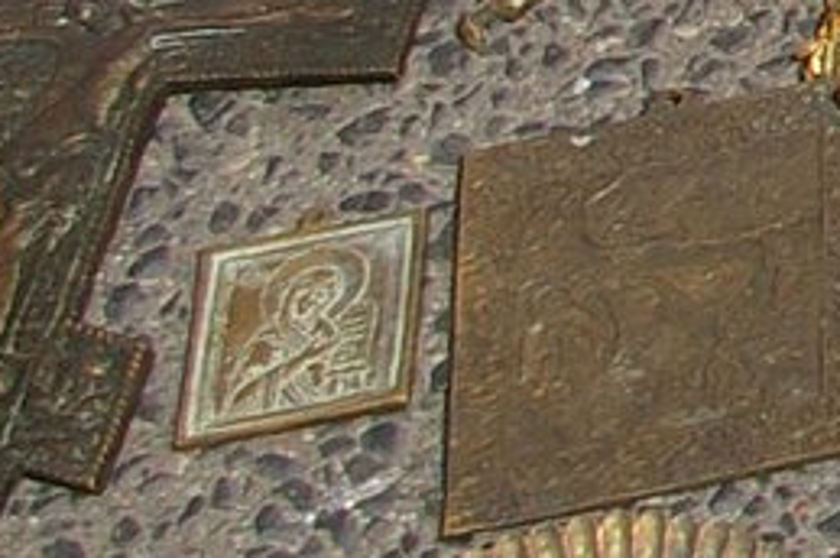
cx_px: 3298
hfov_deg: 6.7
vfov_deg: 5.3
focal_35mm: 249
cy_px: -931
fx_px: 5802
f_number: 8
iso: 200
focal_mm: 21
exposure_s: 1/250
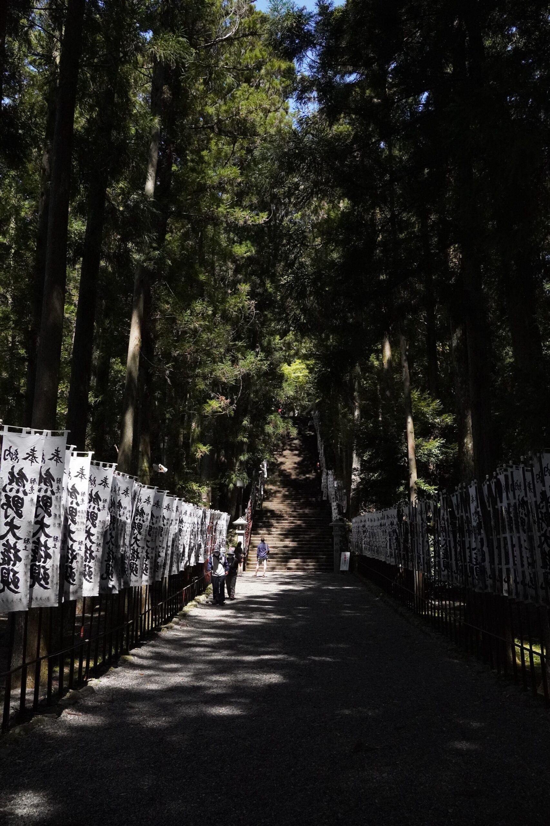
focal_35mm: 27
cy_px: 413
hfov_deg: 47.9
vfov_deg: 67.4
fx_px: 619
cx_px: 275
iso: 5000
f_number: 5.6
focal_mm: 18
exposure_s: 1/1000
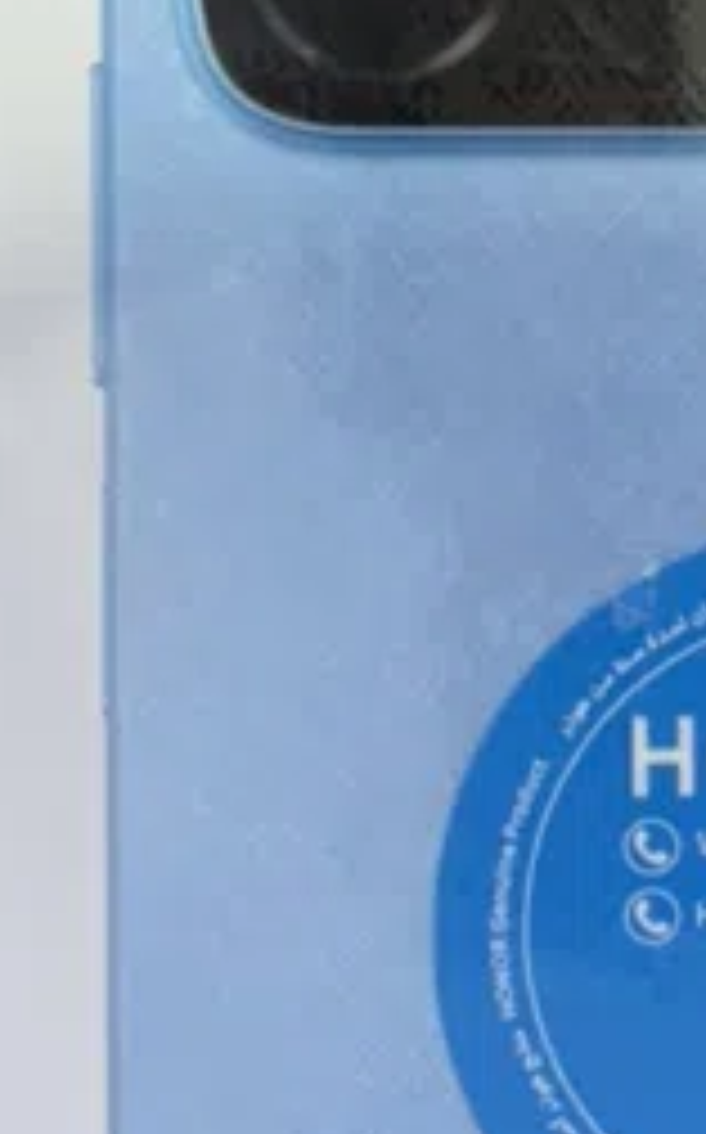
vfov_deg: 14.8
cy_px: -83
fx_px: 4258
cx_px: 1075
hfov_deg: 9.2
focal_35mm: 138
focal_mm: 6.76
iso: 100
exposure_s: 1/100
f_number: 1.78
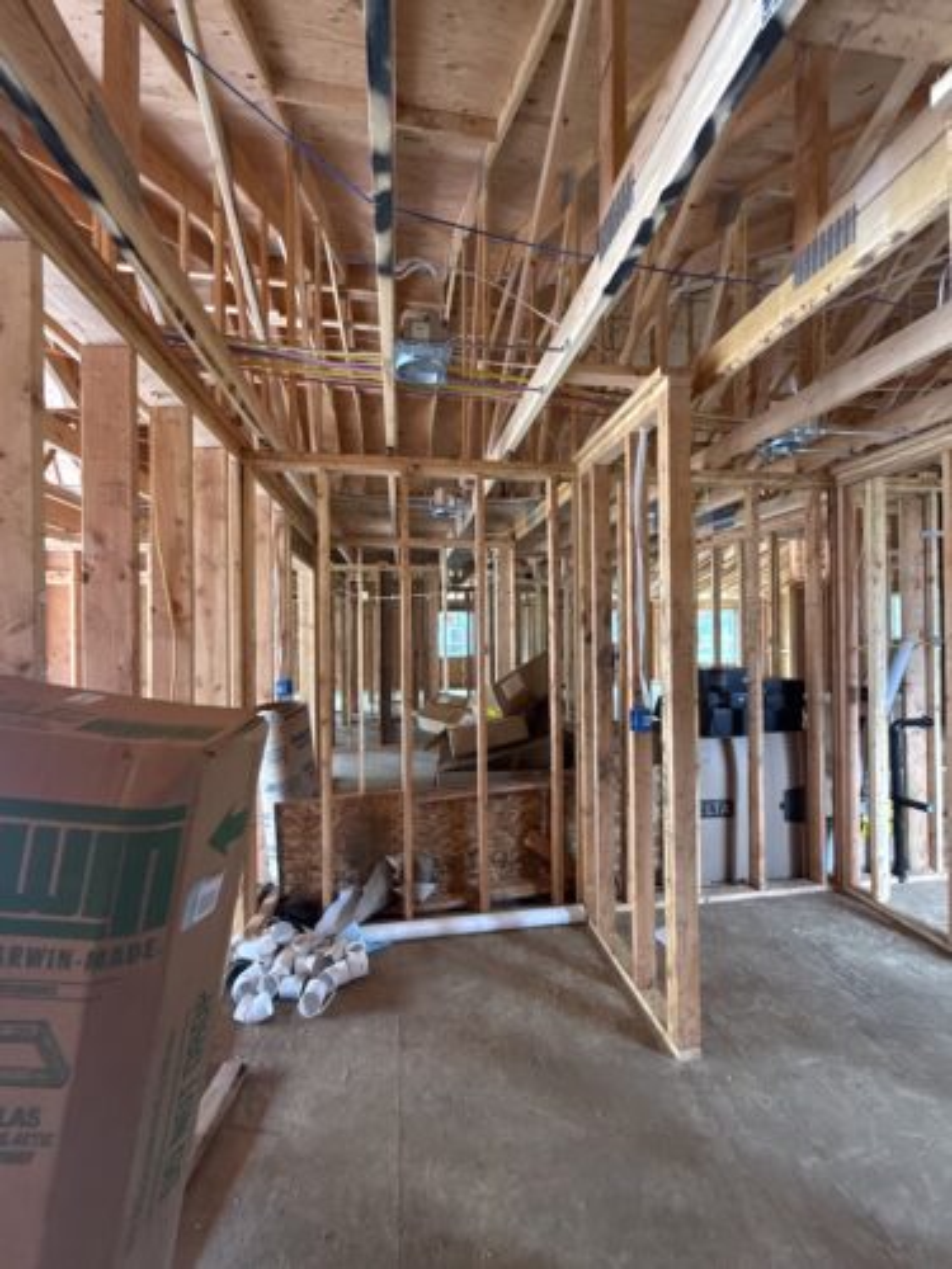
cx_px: 476
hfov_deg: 85.7
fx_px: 513
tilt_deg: +0.4
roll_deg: -0.1
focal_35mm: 14
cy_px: 634
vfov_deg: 102.1
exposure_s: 1/60
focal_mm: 2.22
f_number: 2.2
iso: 400
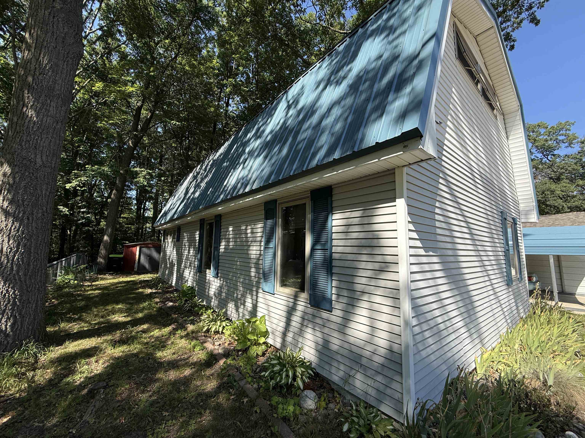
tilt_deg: +7.4
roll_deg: -1.2
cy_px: 219
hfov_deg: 102.1
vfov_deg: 85.7
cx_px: 292
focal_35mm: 14
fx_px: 237
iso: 64
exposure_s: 1/853
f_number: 2.2
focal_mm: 2.22
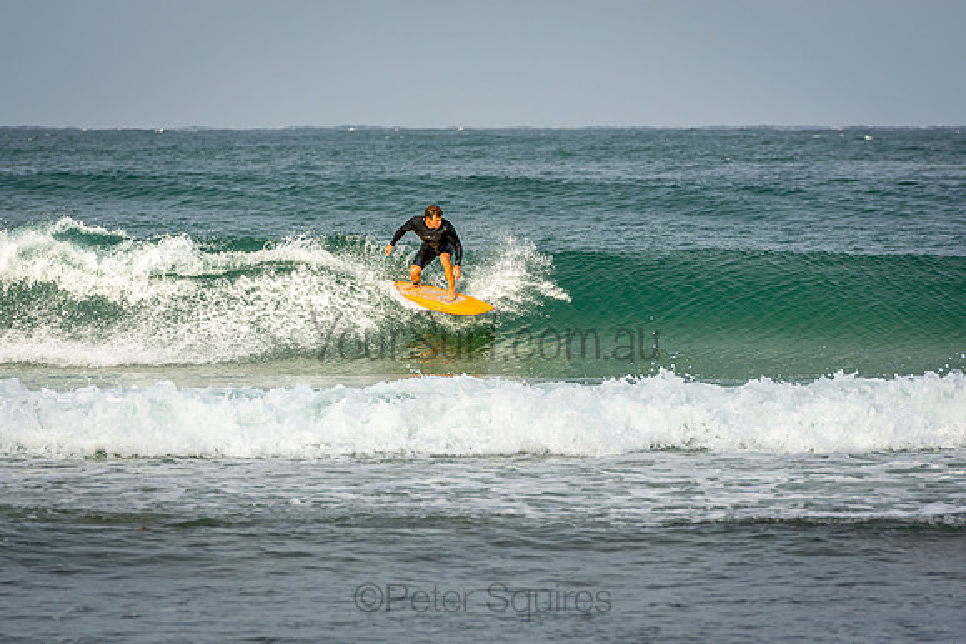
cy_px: 322
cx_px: 483
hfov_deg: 6.6
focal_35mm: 310
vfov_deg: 4.4
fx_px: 8314
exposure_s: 1/1250
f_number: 5.6
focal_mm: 200
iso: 200
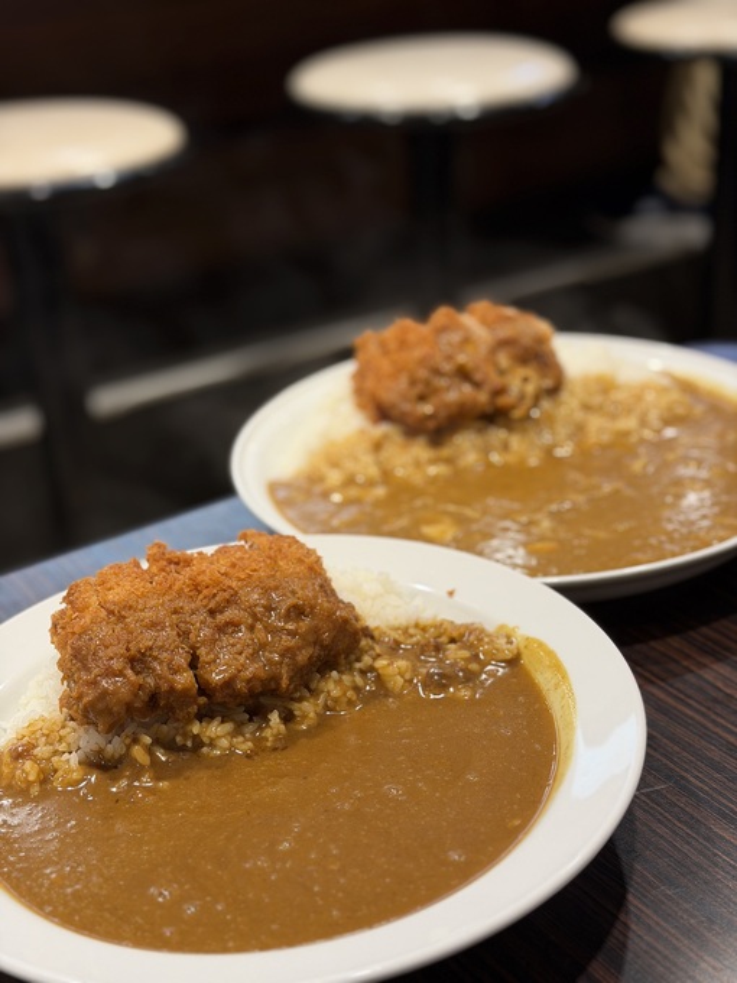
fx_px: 1363
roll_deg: +3.5
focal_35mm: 48
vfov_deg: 39.7
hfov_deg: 30.3
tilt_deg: -25.7
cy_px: 492
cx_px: 368
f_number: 1.78
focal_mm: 6.76
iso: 100
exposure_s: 1/50
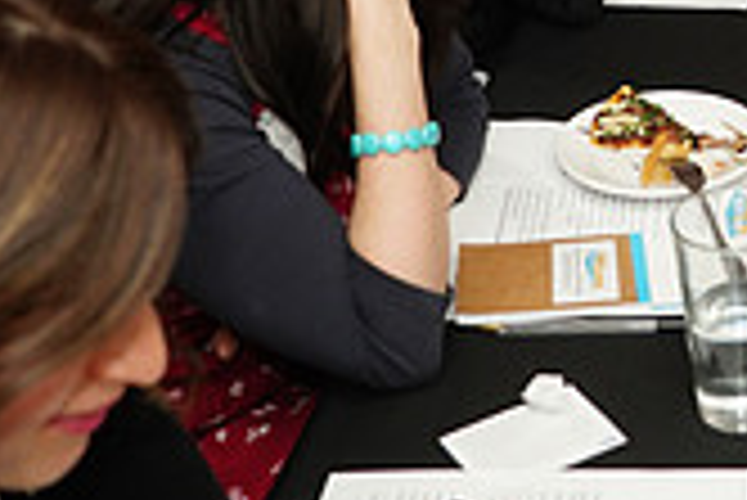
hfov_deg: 21.4
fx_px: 1890
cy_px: -218
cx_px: 792
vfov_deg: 14.2
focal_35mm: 91
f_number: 4
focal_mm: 26
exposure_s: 1/100
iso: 1000
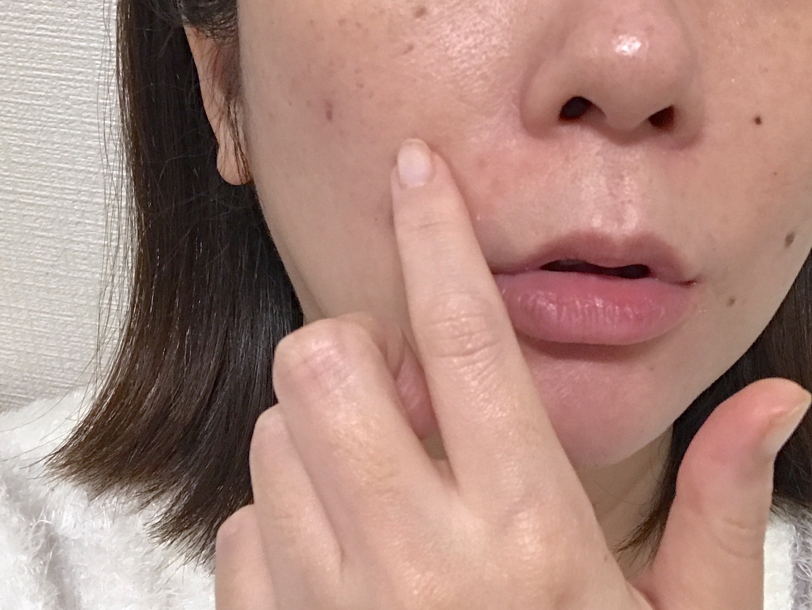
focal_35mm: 51
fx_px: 1197
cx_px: 516
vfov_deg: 28.2
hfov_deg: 37.2
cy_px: 160
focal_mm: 2.87
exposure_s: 1/30
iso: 125
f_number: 2.2
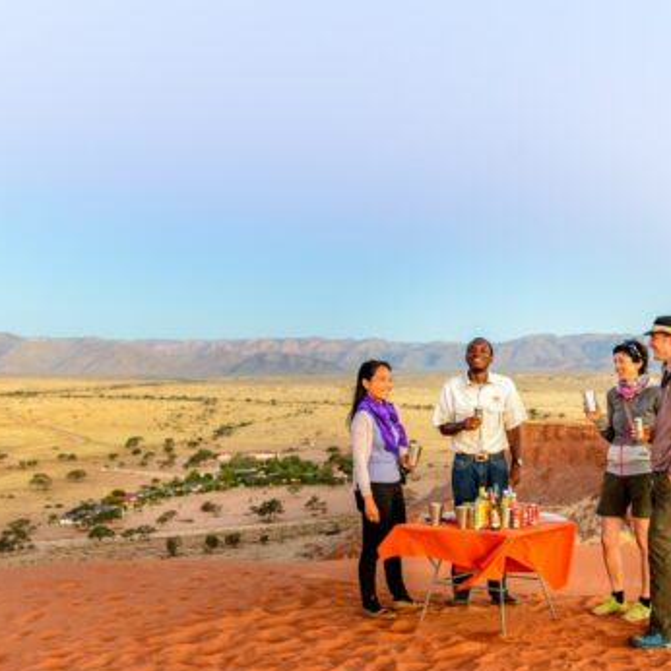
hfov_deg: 33.2
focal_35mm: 51
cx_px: 425
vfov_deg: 33.3
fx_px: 1118
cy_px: 388
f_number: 4.2
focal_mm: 27
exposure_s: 1/4
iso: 250
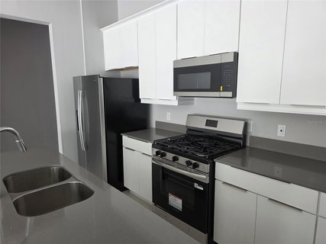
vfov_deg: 58.9
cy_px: 122
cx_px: 163
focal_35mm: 23
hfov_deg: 73.9
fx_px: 217
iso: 100
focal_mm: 6.3
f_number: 1.7
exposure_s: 1/180
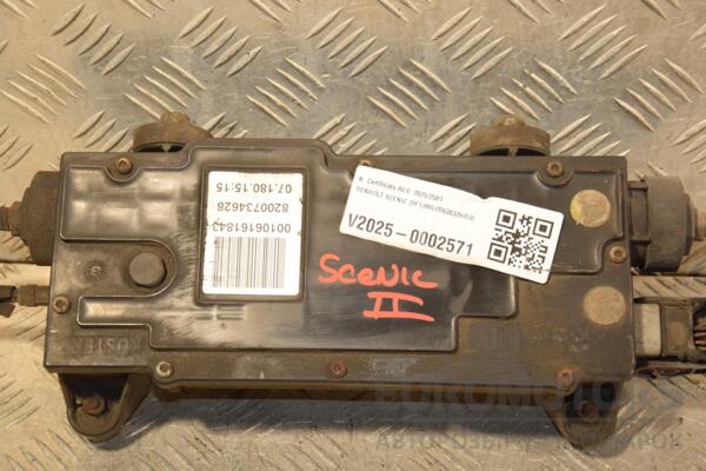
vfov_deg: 18.2
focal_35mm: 75
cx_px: 353
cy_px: 236
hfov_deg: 27.0
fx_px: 1471
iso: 800
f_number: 5
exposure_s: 1/200
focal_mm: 50
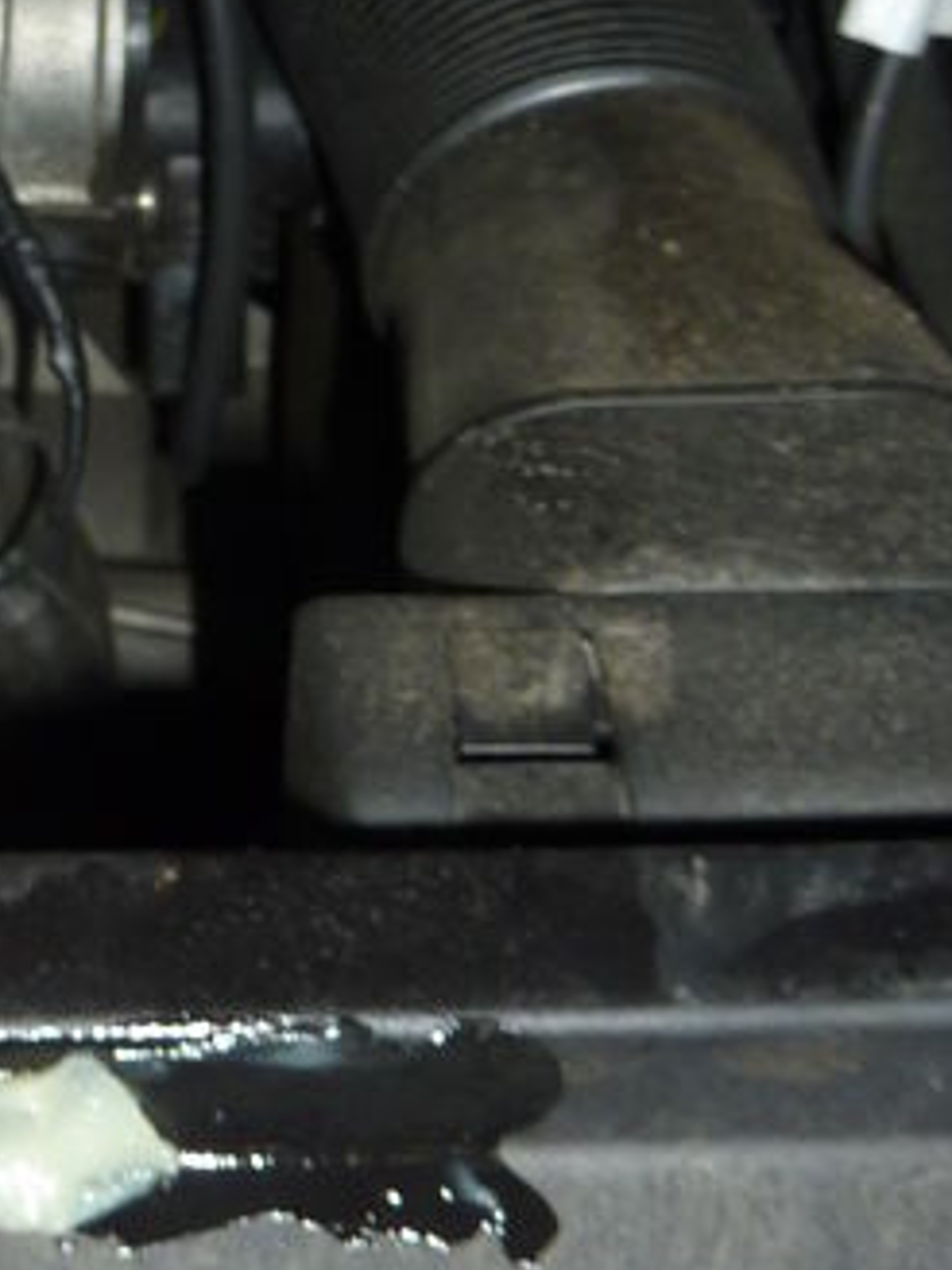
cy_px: 194
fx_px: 2860
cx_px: -124
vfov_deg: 24.5
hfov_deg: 18.1
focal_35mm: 78
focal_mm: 4.1
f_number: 3.3
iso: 100
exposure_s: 1/30
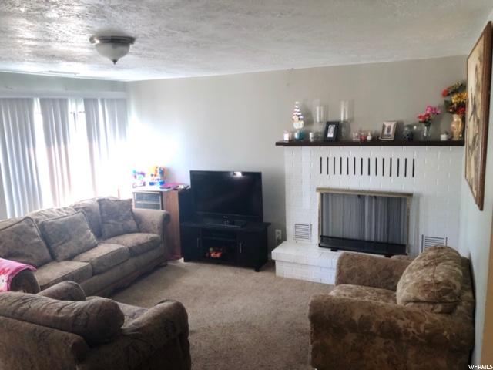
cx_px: 246
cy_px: 185
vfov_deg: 49.7
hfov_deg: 63.4
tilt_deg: -8.8
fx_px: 399
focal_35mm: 28
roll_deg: +1.4
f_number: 1.8
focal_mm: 3.99
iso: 40
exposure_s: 1/20
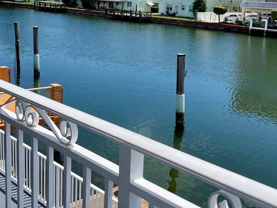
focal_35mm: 52
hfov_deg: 36.8
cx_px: 127
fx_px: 416
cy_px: 77
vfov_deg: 27.9
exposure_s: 1/4202
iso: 32
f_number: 1.6
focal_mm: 5.1
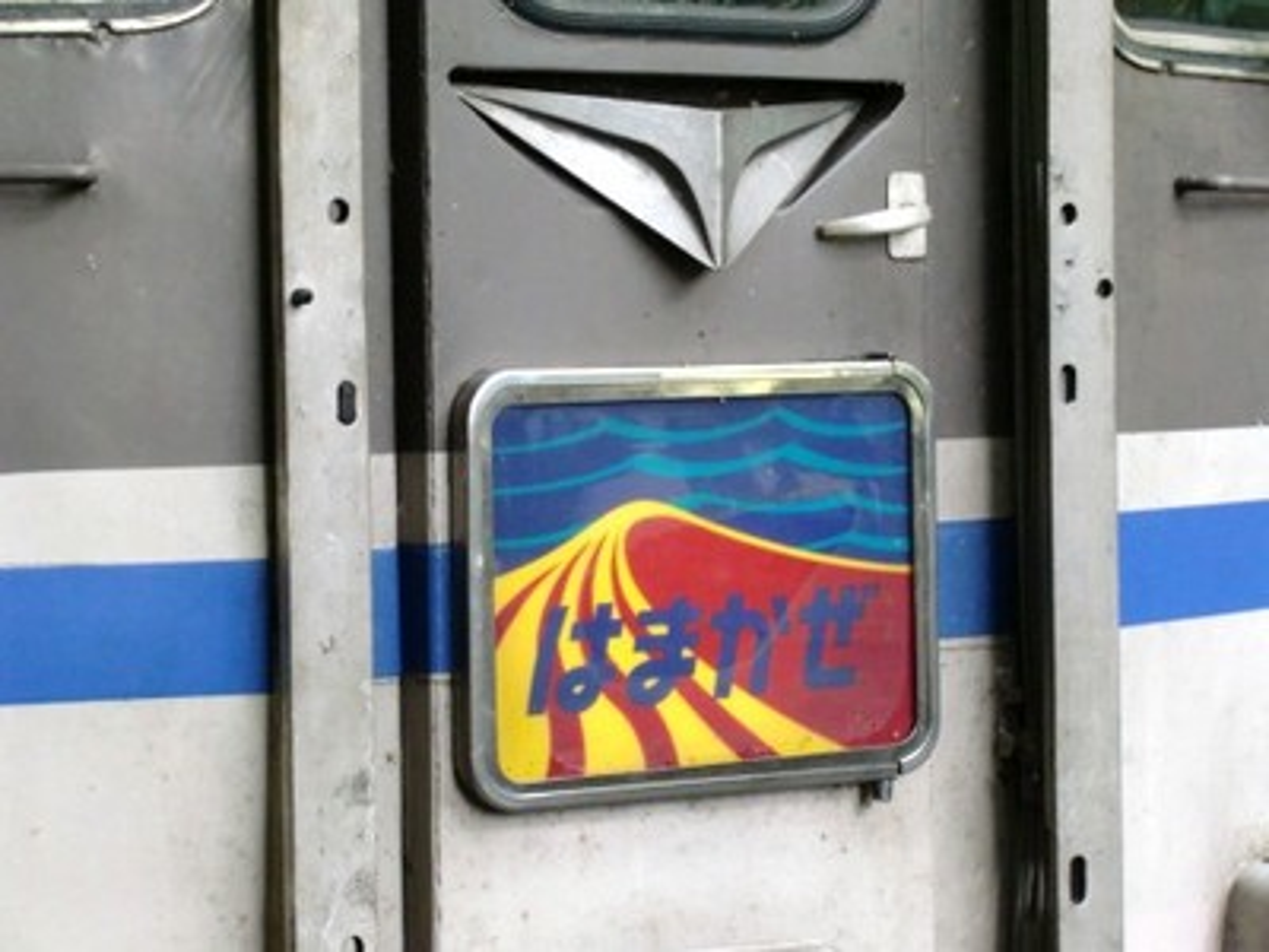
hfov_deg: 17.6
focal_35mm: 112
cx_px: 634
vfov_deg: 13.2
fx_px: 4106
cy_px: 476
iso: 400
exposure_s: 1/40
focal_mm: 19.6
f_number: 5.8
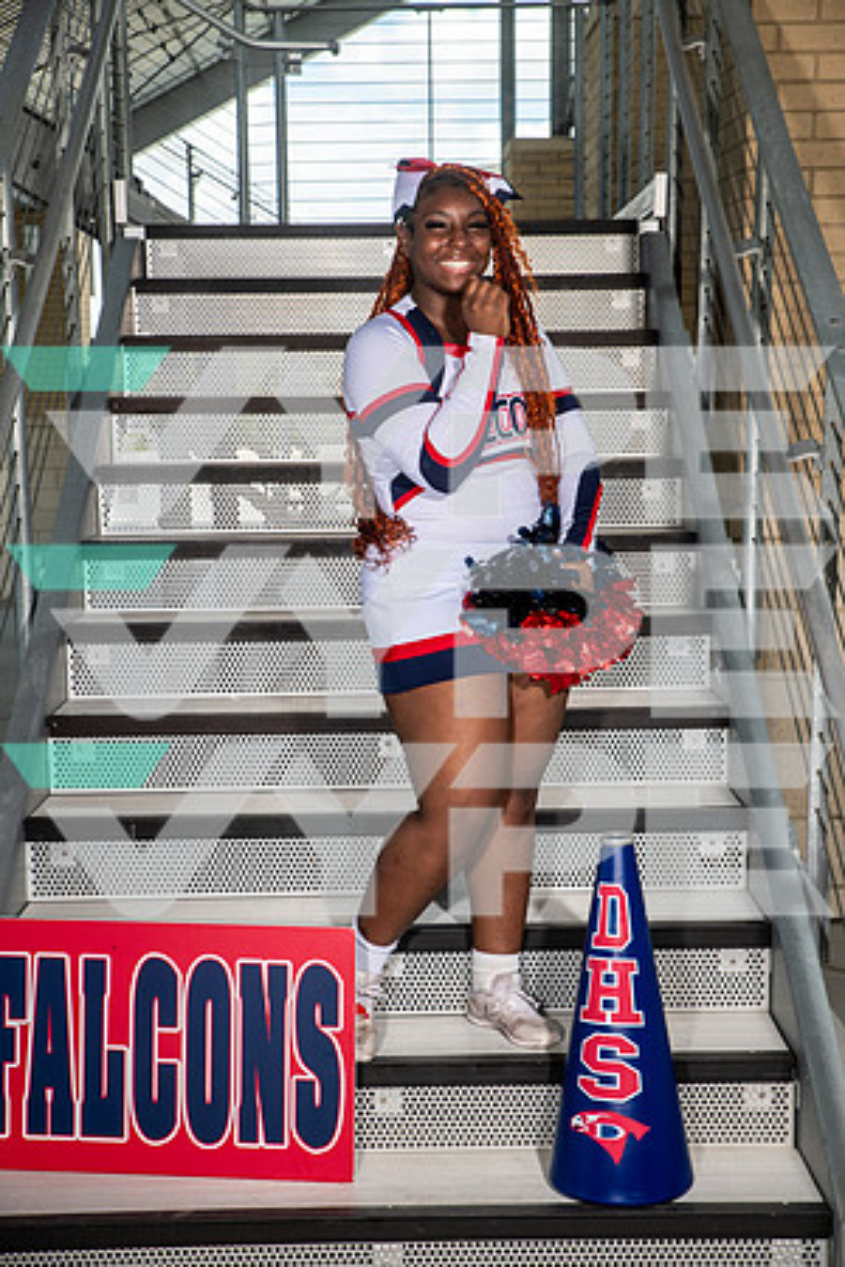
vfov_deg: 33.4
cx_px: 422
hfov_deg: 22.6
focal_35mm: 60
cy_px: 634
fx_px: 2112
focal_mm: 60
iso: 200
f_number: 7.1
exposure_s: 1/320
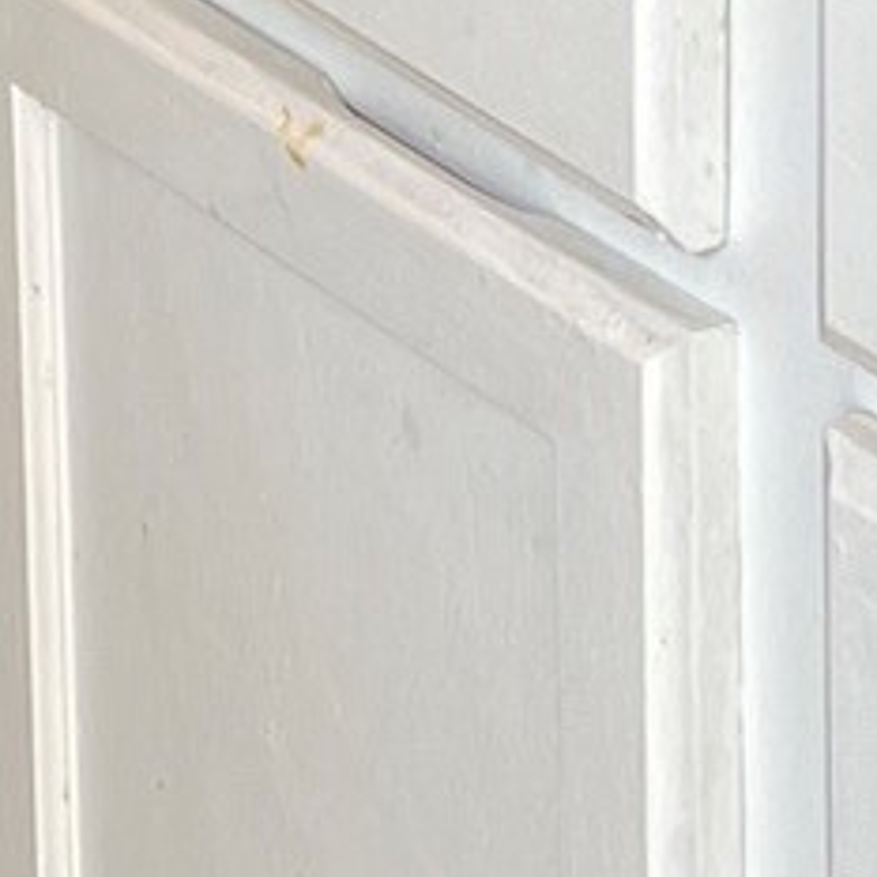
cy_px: -1735
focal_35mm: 202
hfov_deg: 8.3
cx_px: -824
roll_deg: +2.7
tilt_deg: -6.0
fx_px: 5790
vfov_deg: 7.6
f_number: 1.5
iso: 64
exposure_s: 1/60
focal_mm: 5.7
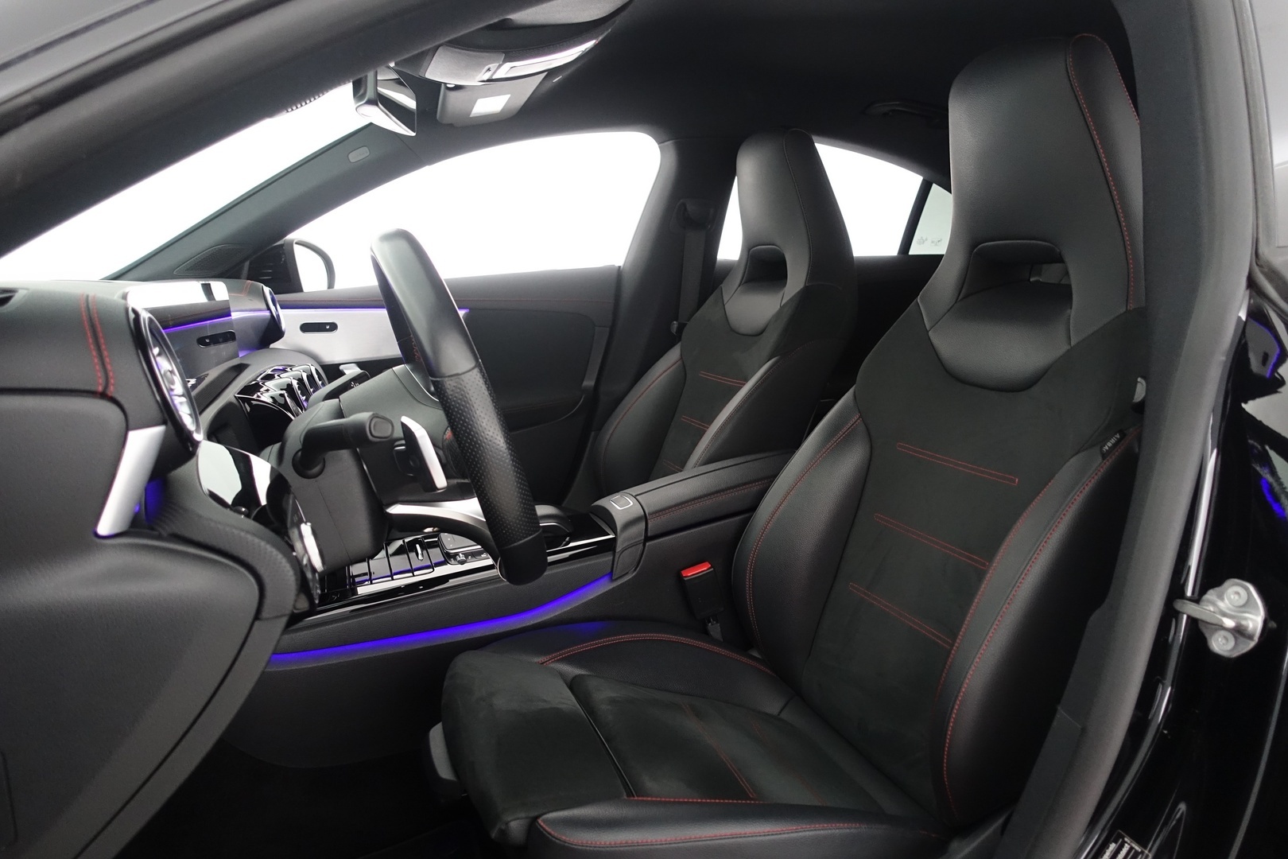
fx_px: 859
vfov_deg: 53.1
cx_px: 644
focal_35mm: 24
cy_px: 430
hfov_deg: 73.7
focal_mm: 8.8
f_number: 2.5
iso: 1000
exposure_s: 1/25
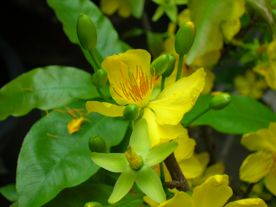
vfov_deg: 18.0
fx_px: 654
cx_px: 138
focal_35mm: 82
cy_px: 104
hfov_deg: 23.8
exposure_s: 1/48.5
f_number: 4.3
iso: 50
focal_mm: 13.6
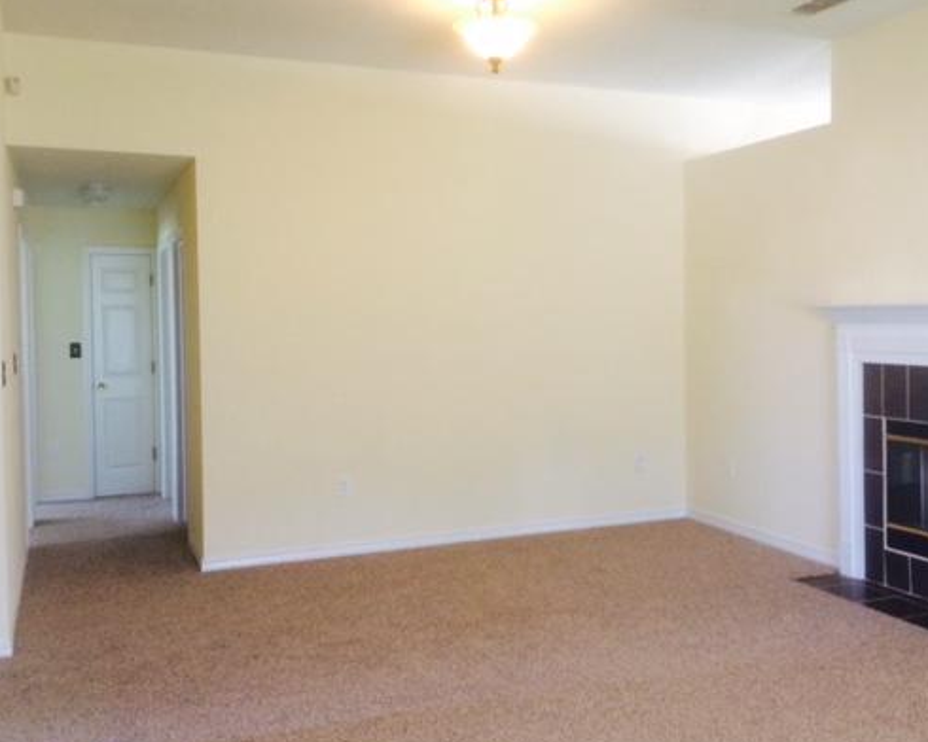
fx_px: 1016
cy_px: 344
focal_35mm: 37
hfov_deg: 48.9
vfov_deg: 40.1
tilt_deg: -2.8
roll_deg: +0.6
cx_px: 544
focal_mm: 4.15
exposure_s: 1/30
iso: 100
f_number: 2.2
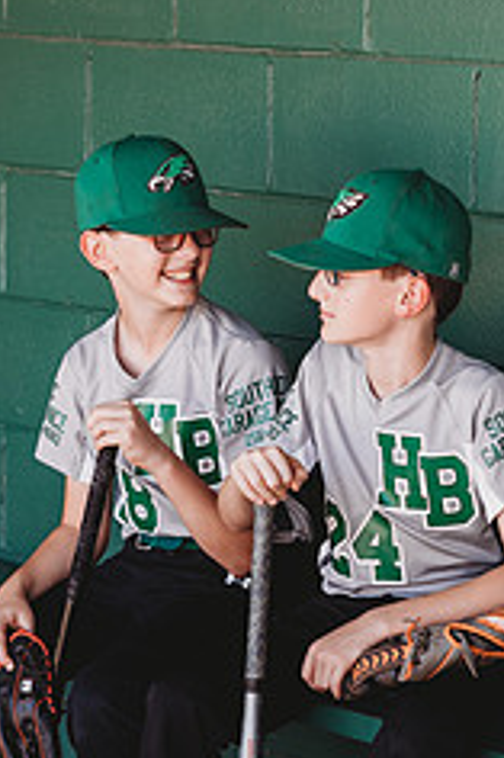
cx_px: 295
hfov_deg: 8.5
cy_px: 504
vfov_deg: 12.7
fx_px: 3407
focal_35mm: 162
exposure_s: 1/250
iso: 200
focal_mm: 85
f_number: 2.8
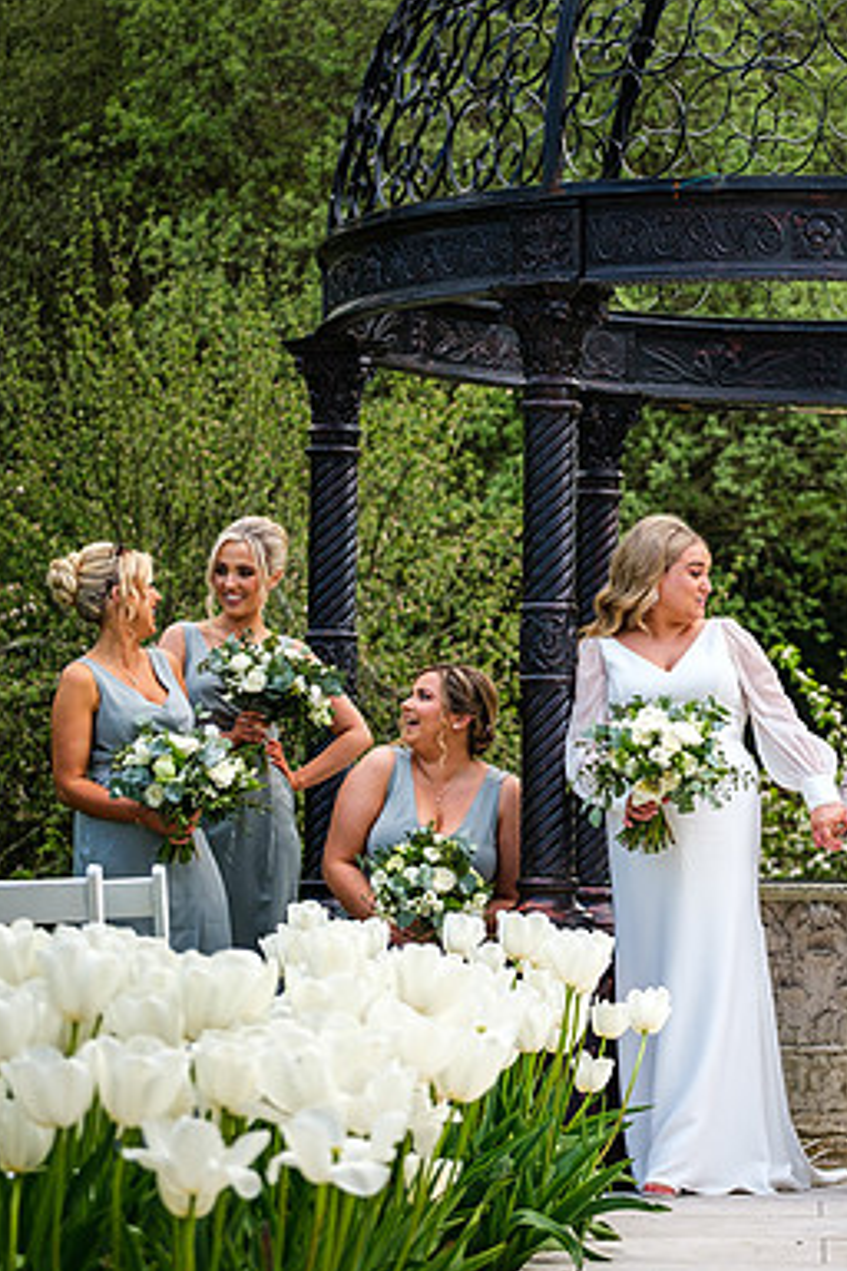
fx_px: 4376
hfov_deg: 10.9
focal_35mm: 124
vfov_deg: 16.5
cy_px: 591
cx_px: 870
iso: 200
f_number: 2.8
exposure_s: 1/400
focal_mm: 50
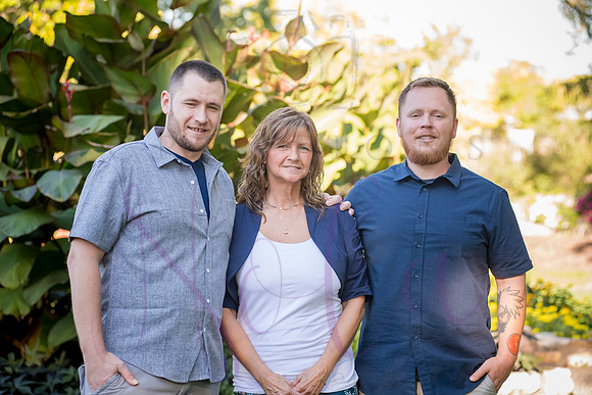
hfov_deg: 22.1
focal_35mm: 92
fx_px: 1513
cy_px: 198
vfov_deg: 14.9
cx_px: 296
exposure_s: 1/500
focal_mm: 92
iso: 800
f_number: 4
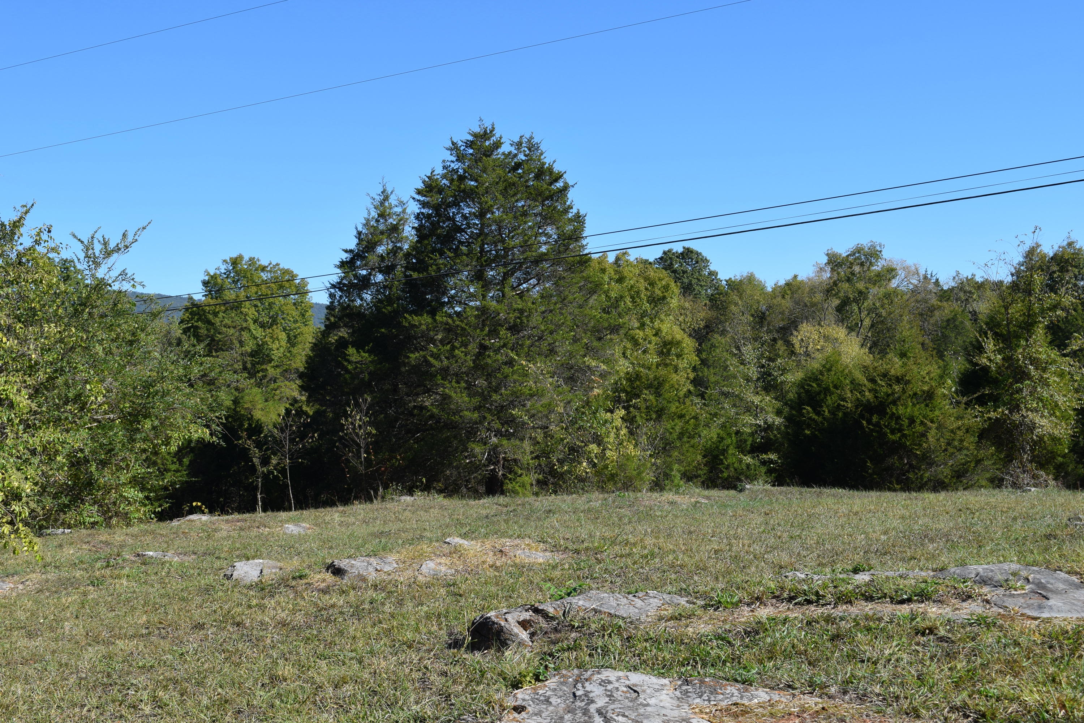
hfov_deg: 45.0
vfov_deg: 30.8
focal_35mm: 44
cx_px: 542
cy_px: 362
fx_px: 1310
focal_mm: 29
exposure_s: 1/400
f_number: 10
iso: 200
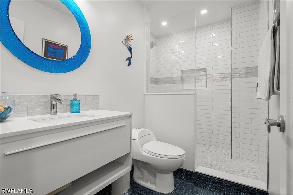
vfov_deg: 70.4
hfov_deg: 93.3
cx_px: 146
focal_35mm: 17
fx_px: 138
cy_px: 98
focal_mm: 17
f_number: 9
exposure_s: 1/4
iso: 250
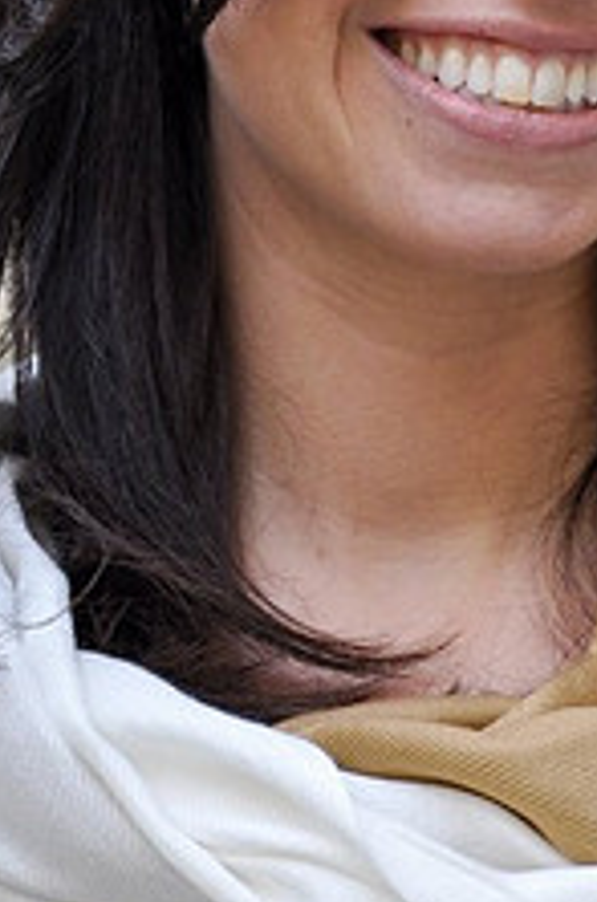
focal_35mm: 341
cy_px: 150
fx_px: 8522
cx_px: 522
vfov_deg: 6.0
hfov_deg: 4.0
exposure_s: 1/160
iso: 500
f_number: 5.3
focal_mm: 112
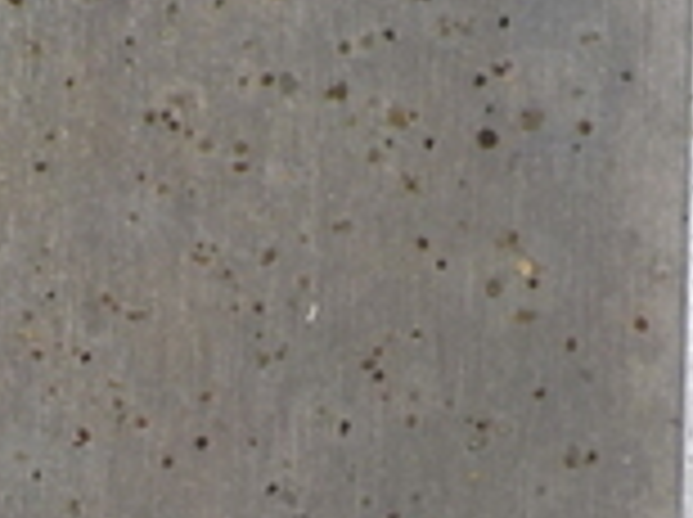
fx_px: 2499
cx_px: 90
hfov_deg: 15.6
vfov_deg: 11.4
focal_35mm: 125
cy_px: 757
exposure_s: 1/500
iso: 125
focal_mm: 4.1
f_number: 6.6
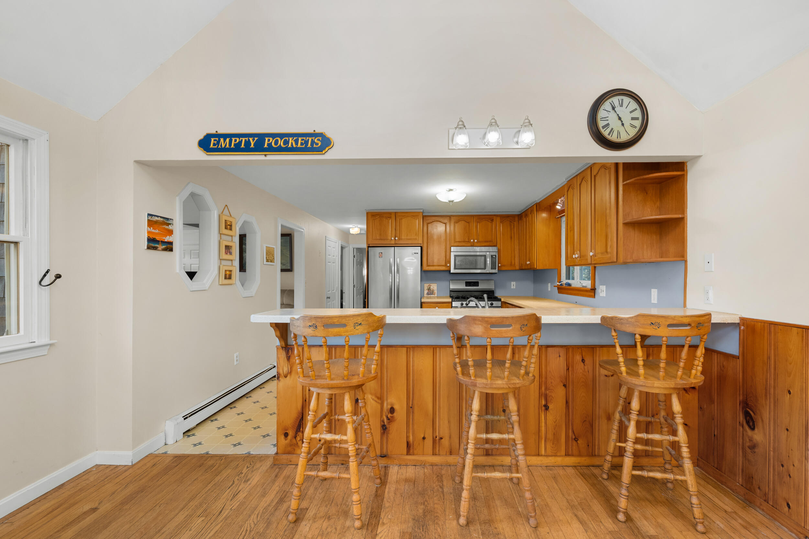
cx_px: 404
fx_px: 348
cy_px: 270
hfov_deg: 98.5
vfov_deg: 75.5
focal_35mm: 16
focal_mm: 15.5
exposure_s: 1/125
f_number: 8
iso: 320
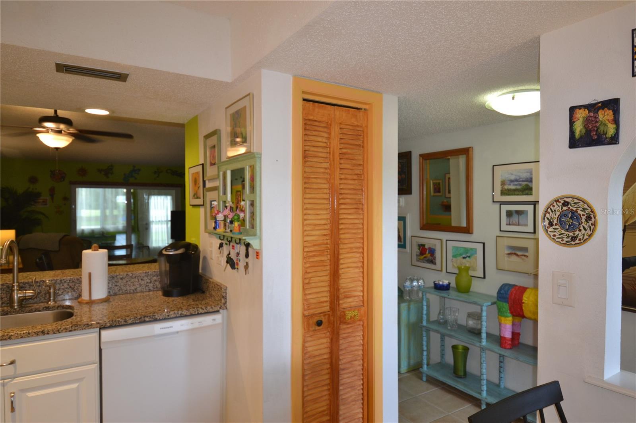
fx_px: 371
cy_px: 212
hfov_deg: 81.2
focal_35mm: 21
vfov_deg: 59.5
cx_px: 318
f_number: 4
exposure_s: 1/60
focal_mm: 14
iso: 450
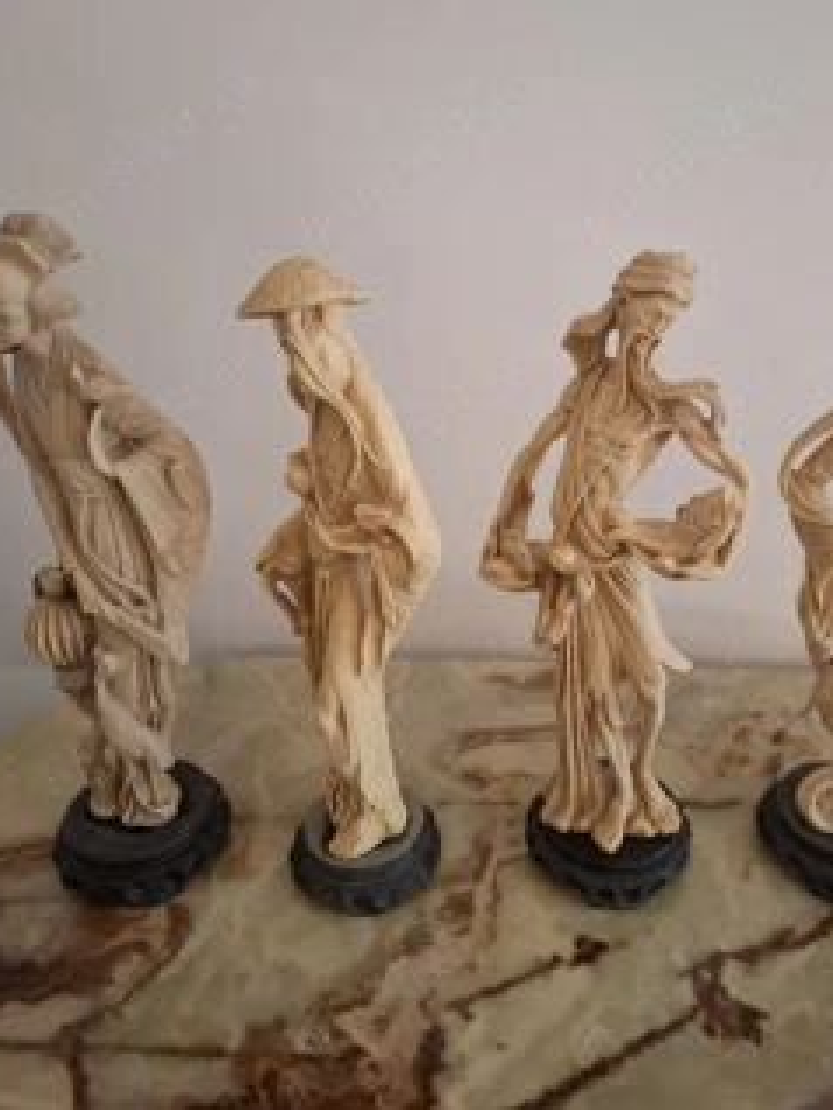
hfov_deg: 48.0
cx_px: 490
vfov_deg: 61.3
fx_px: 930
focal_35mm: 29
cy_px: 469
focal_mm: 5.54
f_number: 1.8
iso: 250
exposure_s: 1/50
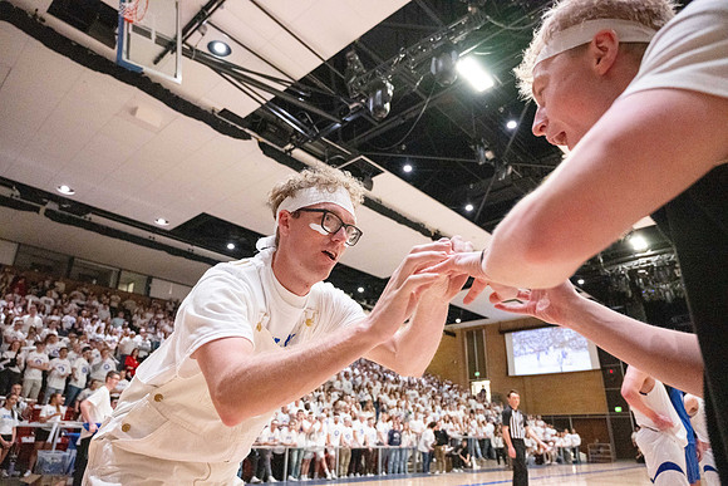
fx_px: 485
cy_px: 243
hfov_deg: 73.7
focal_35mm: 24
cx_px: 364
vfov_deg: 53.2
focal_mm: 24
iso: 10000
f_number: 4
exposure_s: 1/500
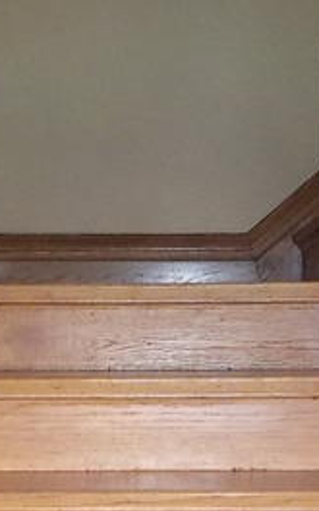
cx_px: 159
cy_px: 434
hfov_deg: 16.9
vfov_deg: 26.1
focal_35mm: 77
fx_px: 1071
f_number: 3.3
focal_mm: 4.1
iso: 800
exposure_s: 1/10
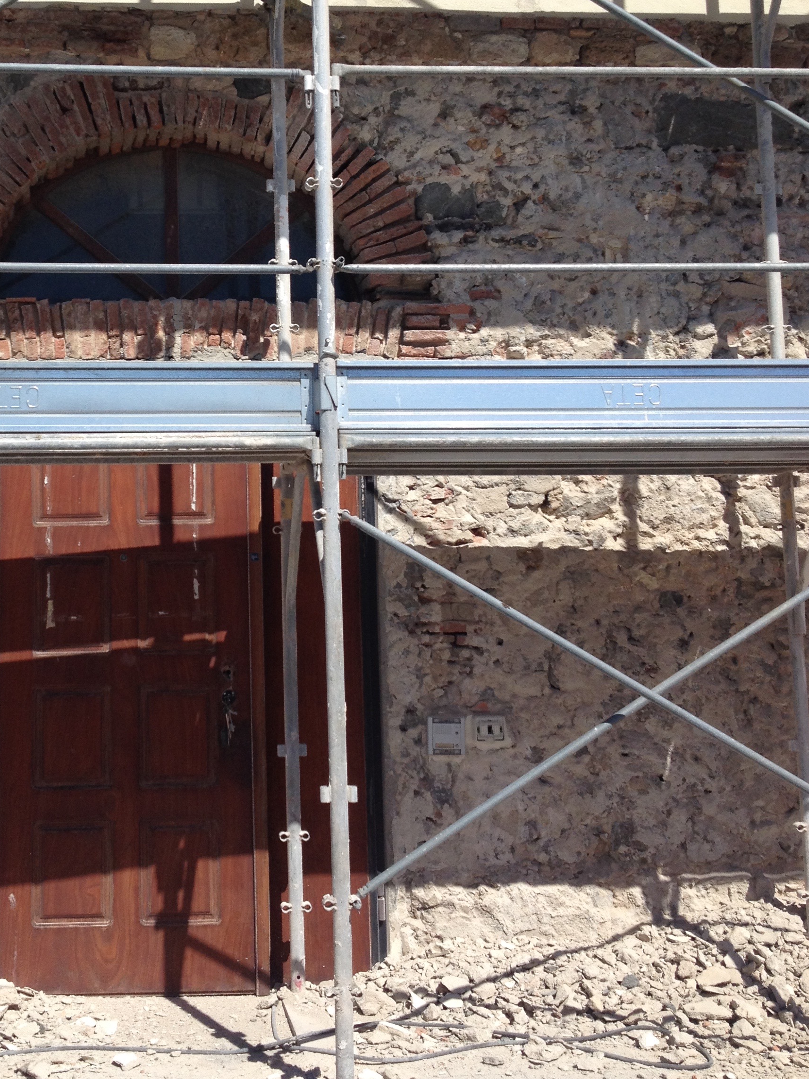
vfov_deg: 38.1
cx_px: 242
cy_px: 467
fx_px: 1558
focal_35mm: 50
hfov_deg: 28.8
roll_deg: -1.7
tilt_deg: +3.1
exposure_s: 1/2513
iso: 50
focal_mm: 4.28
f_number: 2.4
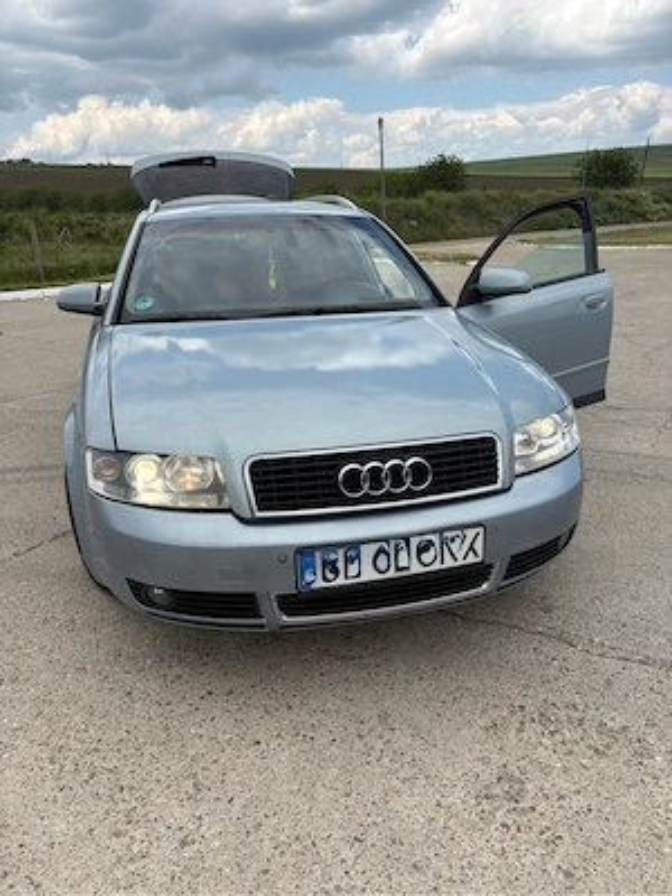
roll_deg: +2.7
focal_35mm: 26
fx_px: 673
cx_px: 336
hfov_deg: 53.1
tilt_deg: -19.1
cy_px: 448
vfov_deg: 67.3
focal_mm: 5.96
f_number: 1.6
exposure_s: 1/2747
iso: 50
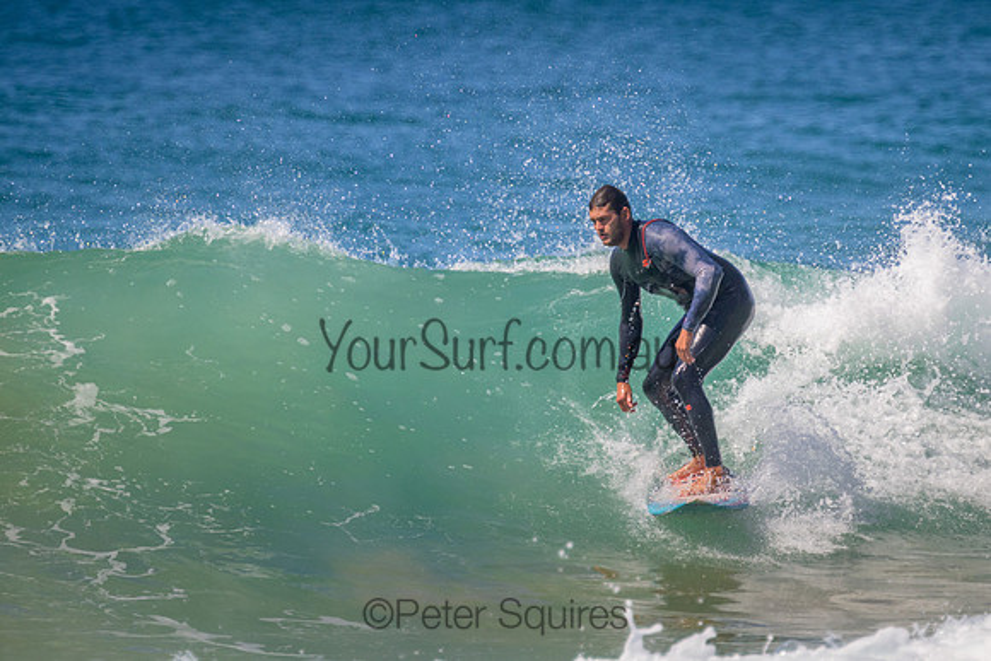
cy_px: 284
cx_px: 565
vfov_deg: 1.5
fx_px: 25097
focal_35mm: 912
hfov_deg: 2.3
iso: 1100
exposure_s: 1/1600
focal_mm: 800
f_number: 11
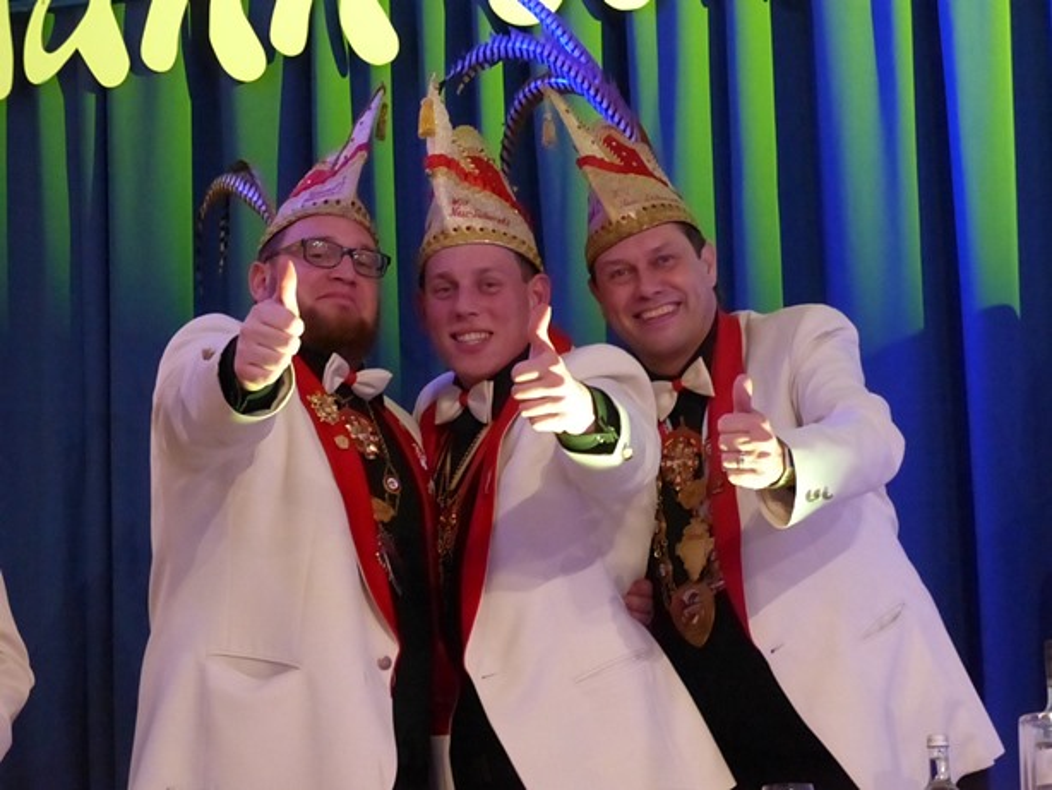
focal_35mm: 128
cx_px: 526
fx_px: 3892
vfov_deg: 11.6
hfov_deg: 15.4
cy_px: 395
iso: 1600
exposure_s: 1/100
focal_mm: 23.1
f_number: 3.5
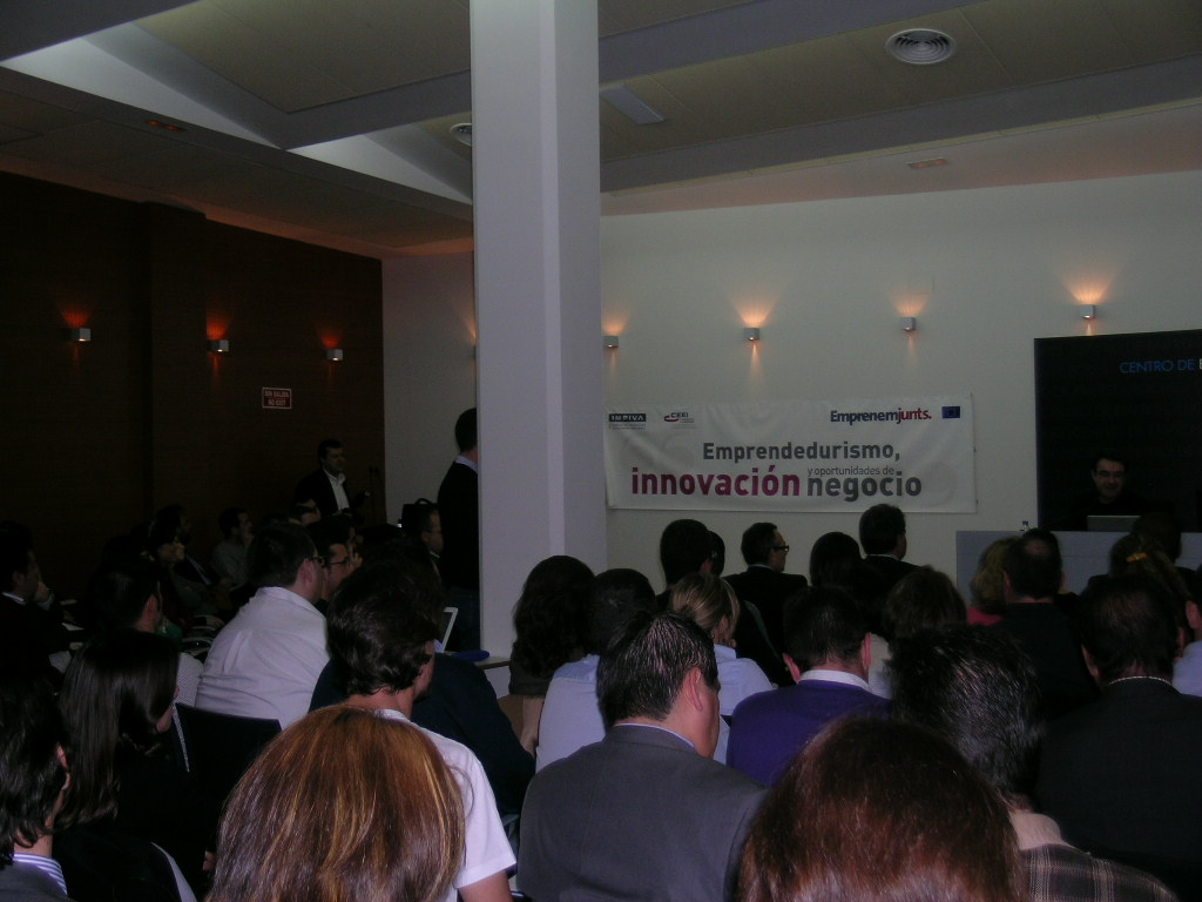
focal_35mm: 42
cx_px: 601
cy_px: 451
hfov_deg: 44.8
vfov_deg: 34.3
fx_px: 1458
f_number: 3.2
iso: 51
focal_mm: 8.7
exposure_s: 1/60.1
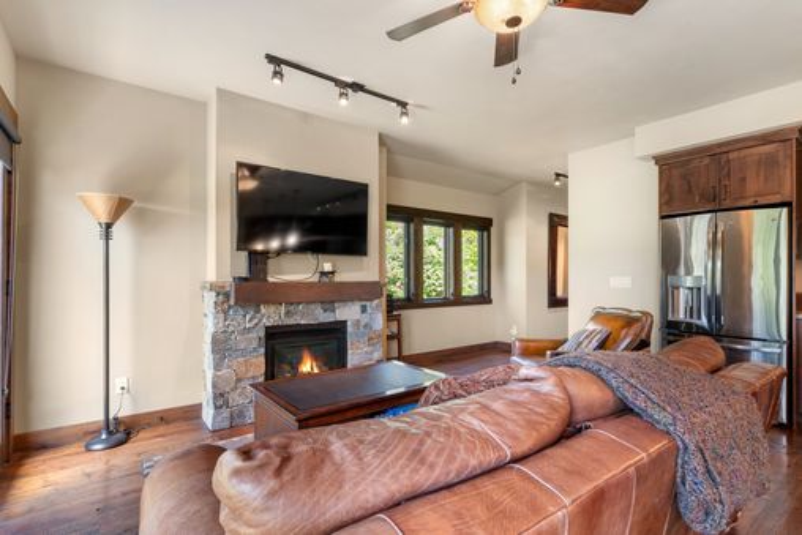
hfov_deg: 96.7
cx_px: 401
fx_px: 357
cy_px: 268
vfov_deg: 73.8
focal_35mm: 16
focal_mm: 11
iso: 100
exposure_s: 1/3
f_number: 6.3
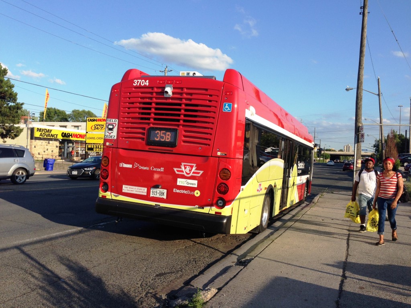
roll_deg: -3.1
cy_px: 154
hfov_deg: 55.4
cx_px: 206
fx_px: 392
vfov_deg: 42.9
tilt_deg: +0.5
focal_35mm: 33
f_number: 2.4
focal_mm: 4.12
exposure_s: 1/951
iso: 50
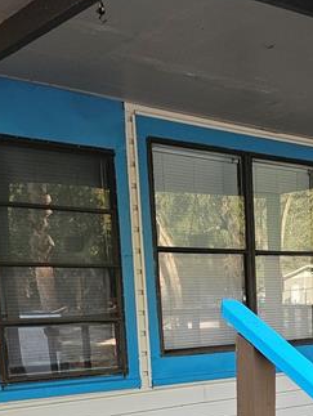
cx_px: 276
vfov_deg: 32.0
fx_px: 686
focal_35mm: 57
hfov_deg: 25.0
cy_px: 380
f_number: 1.8
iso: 100
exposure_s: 1/180
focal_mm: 5
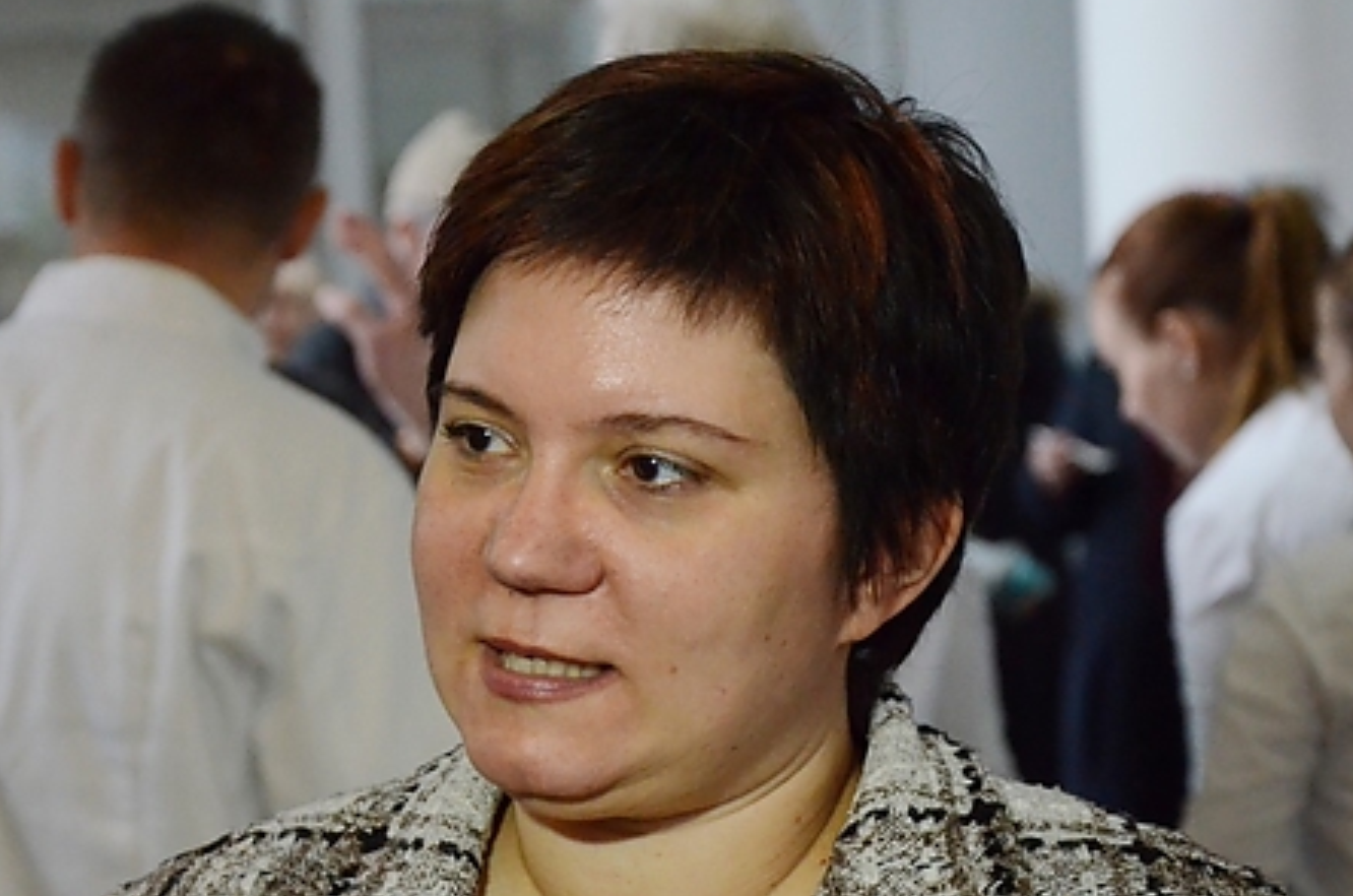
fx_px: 5513
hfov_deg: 14.0
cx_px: 570
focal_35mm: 147
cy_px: 568
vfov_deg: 9.3
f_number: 5.3
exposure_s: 1/180
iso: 4000
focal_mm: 66
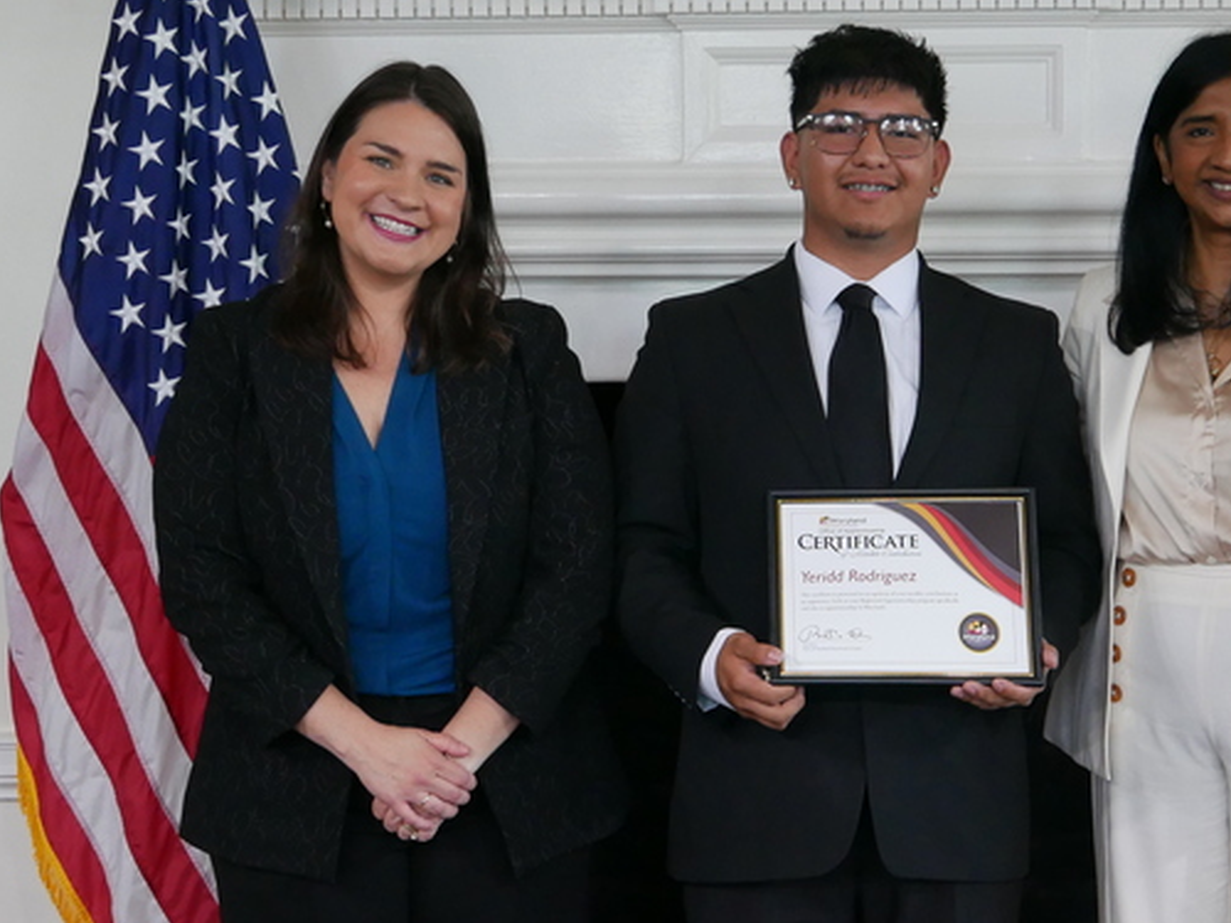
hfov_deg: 24.3
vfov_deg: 18.4
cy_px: 592
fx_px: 2845
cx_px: 844
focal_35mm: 80
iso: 1000
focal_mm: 20
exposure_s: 1/60
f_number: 4.1
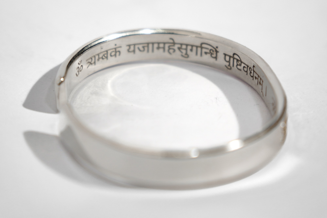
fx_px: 954
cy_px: 109
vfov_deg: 13.0
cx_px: 164
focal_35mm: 105
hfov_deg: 19.5
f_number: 2.8
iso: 125
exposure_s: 1/160
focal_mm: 70
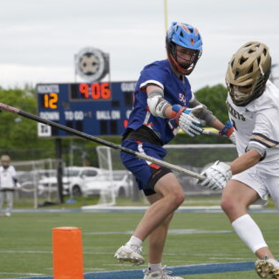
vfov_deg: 8.8
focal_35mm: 198
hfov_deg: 8.8
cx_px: 176
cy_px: 151
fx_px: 1806
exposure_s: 1/1000
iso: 1000
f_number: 5.6
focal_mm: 133
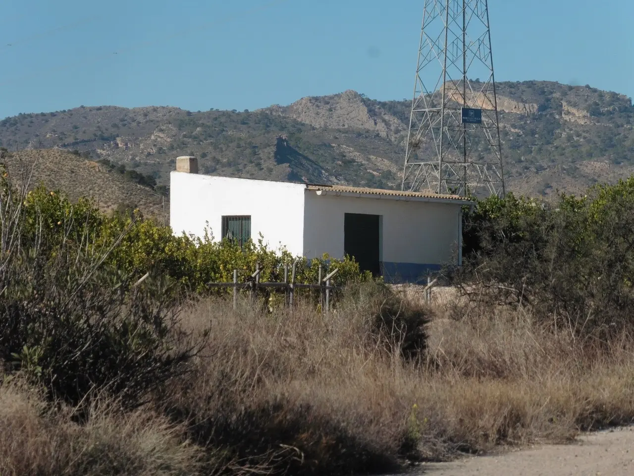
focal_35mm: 199
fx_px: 3645
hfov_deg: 9.9
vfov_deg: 7.5
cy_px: 238
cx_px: 317
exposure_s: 1/500
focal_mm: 35.6
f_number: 6.3
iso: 100
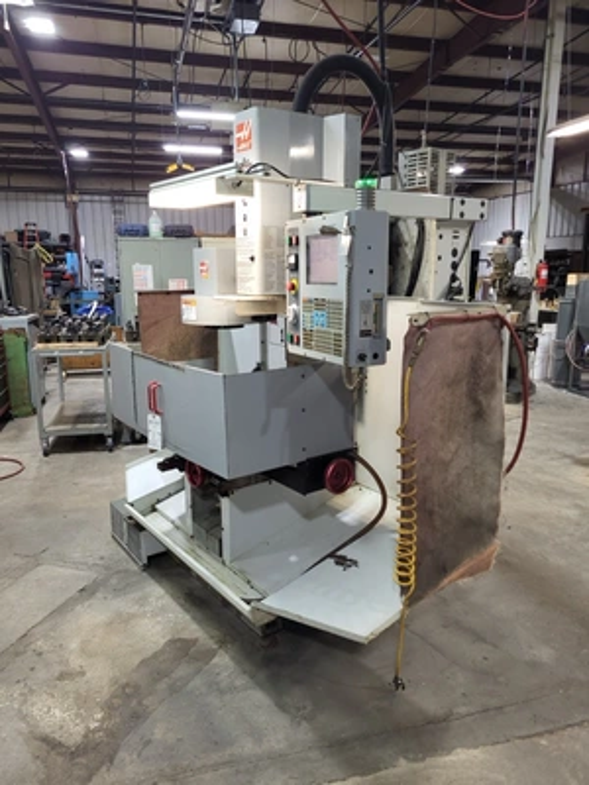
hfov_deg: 53.1
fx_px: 590
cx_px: 294
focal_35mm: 26
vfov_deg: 67.3
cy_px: 392
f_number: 1.8
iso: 100
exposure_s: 1/24
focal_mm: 5.4
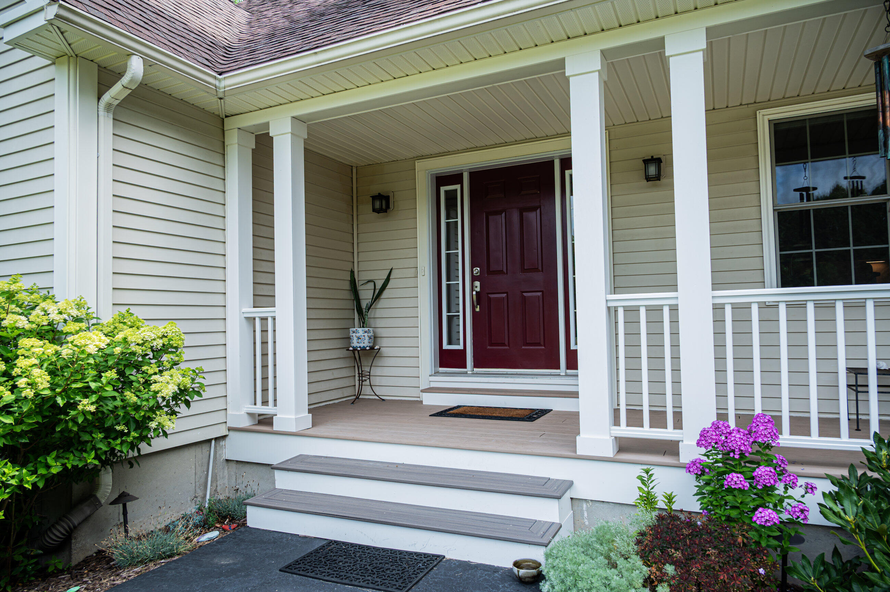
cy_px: 296
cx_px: 445
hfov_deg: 73.8
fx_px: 593
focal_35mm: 24
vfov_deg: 53.1
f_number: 5.6
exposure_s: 1/200
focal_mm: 24
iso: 100
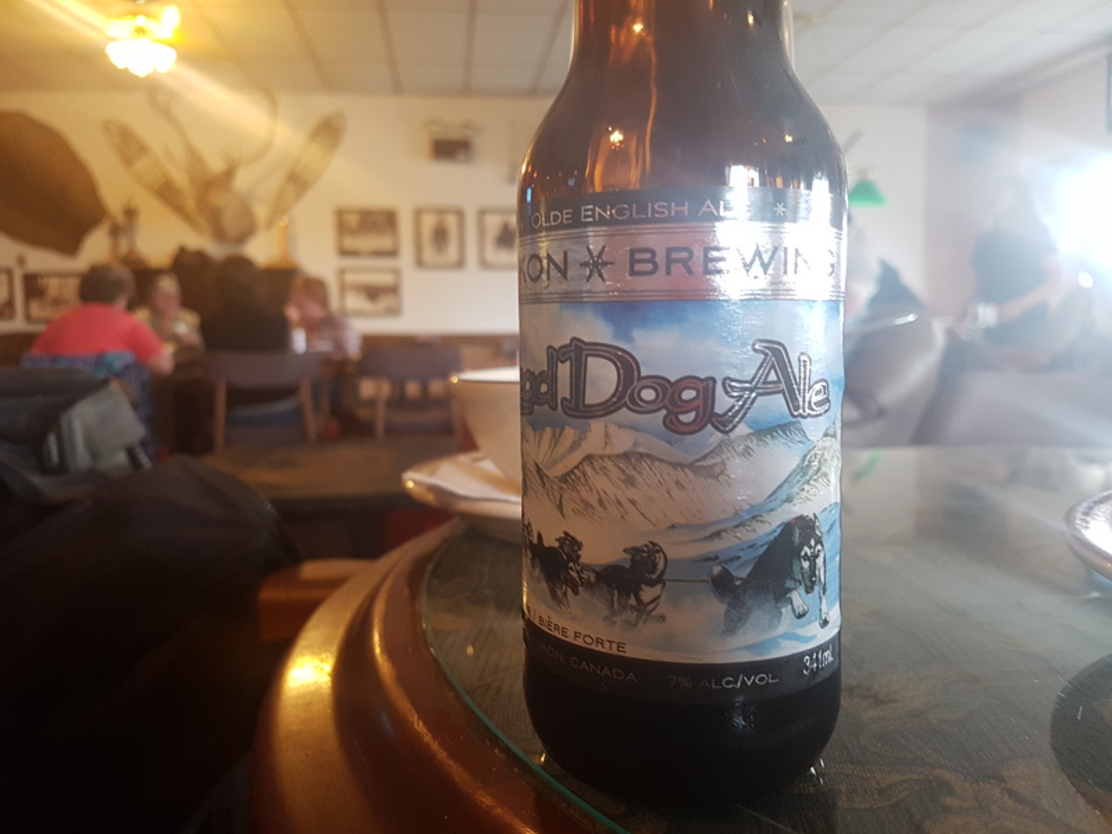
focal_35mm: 26
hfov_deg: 67.3
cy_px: 417
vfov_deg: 53.1
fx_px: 835
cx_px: 556
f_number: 1.7
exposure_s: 1/24
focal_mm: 4.2
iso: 160
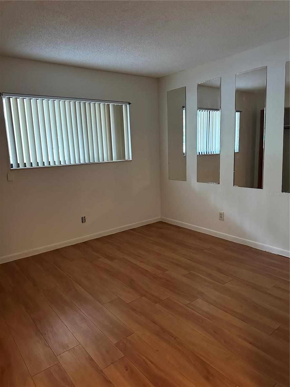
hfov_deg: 56.8
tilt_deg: -9.9
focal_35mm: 24
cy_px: 194
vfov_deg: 71.6
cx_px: 145
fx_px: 268
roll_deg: +2.3
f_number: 1.78
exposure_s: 1/60
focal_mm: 6.86
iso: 800
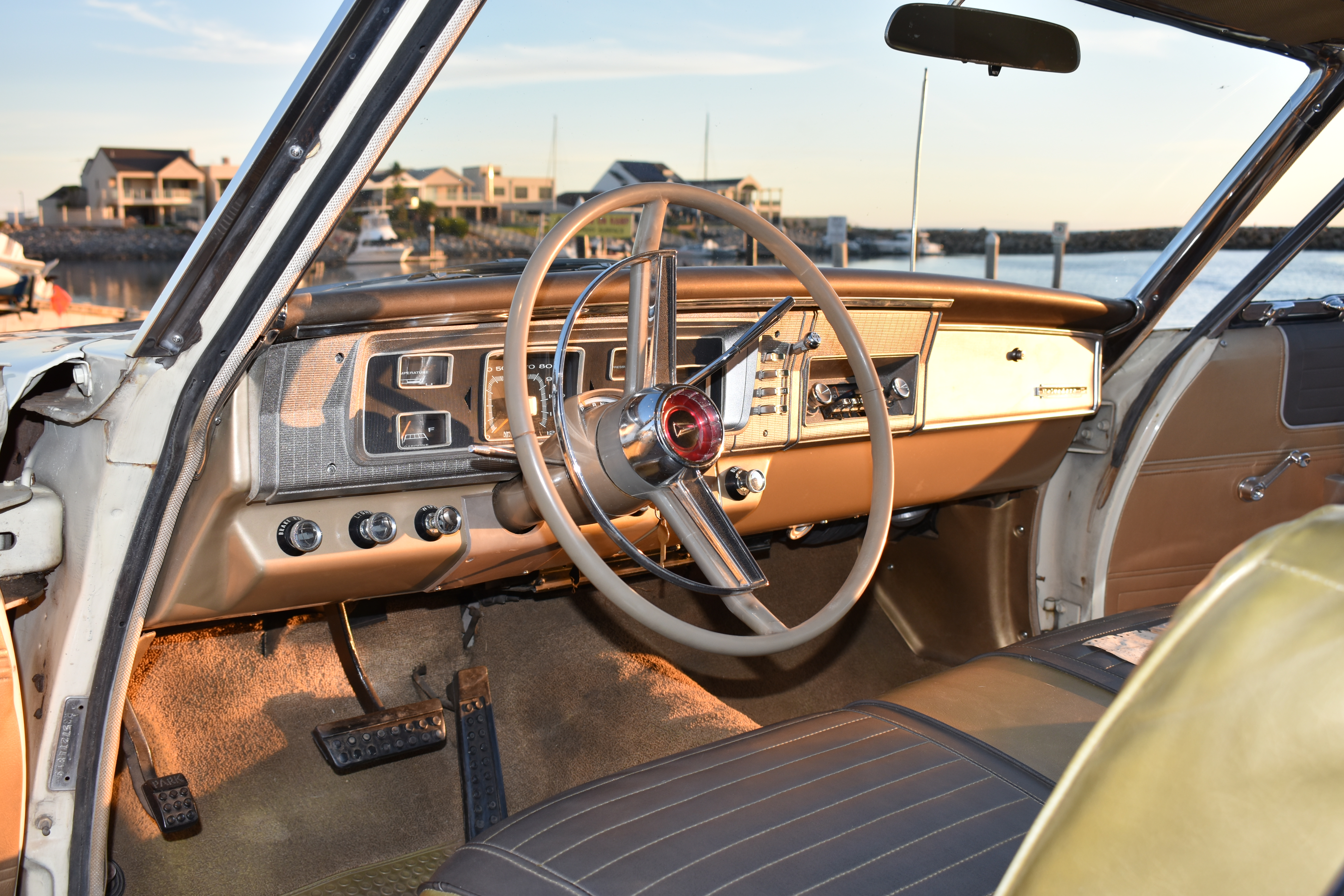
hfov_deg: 53.1
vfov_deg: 36.9
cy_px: 448
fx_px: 1344
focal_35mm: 36
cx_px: 672
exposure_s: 1/125
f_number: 5.6
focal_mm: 24
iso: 180
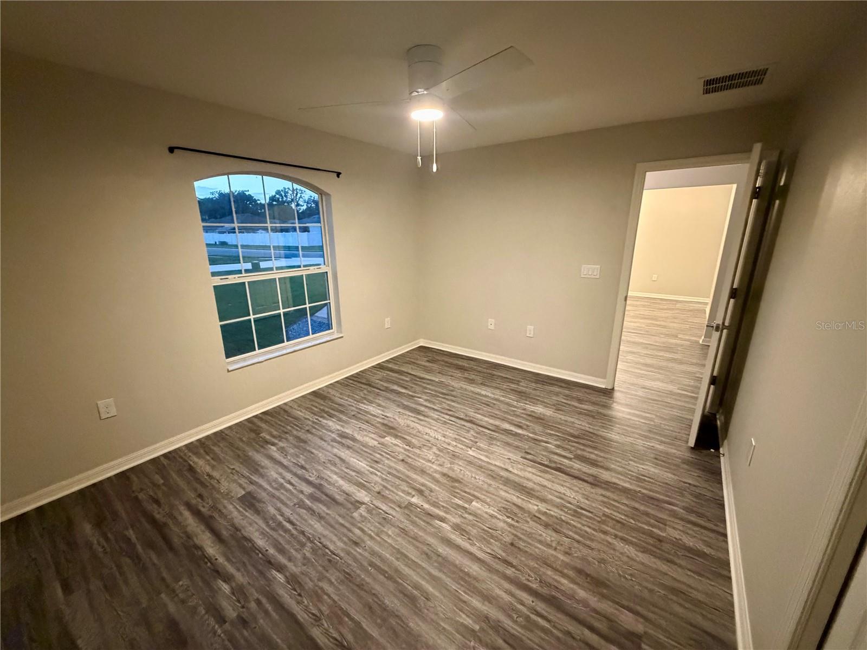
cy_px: 325
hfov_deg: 102.1
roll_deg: +2.2
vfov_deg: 85.7
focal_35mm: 14
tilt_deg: -14.6
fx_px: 351
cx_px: 434
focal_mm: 2.22
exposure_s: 1/60
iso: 1250
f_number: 2.2
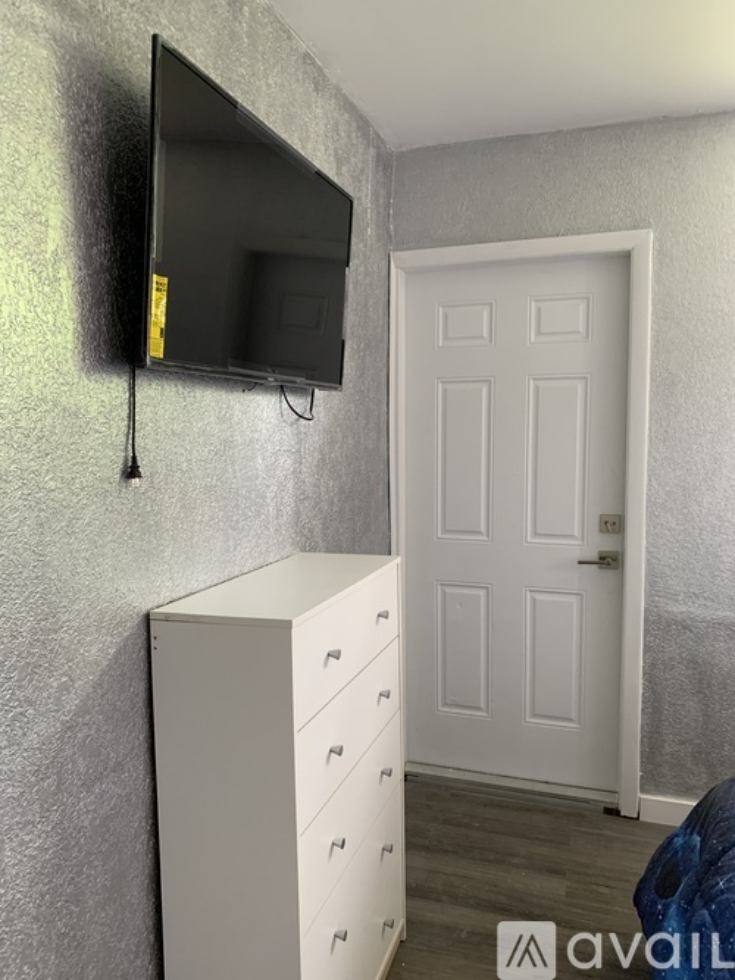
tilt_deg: -4.0
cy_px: 490
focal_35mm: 26
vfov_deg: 67.3
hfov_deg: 53.0
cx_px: 368
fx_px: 736
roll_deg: +0.7
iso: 250
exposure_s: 1/60
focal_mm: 4.25
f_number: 1.8
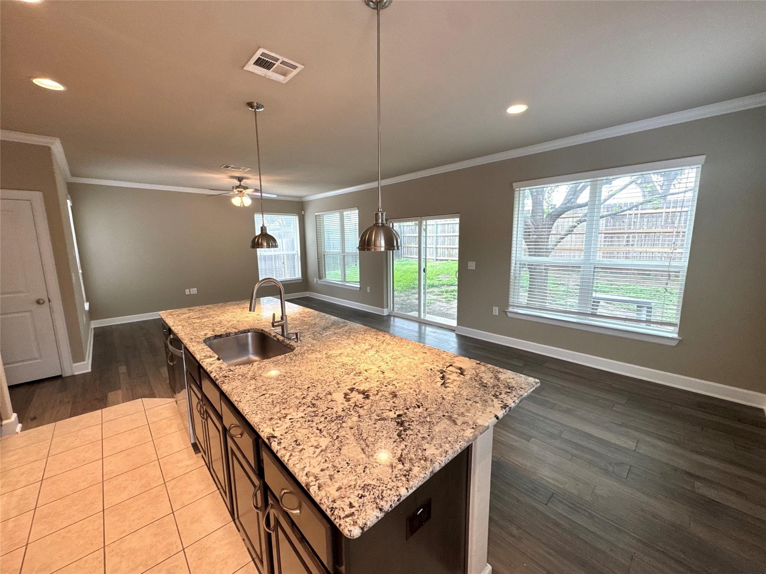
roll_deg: +0.7
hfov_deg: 102.1
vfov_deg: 85.7
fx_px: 310
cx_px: 383
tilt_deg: -8.3
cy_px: 287
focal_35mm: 14
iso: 160
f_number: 2.2
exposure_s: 1/120
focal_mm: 2.22
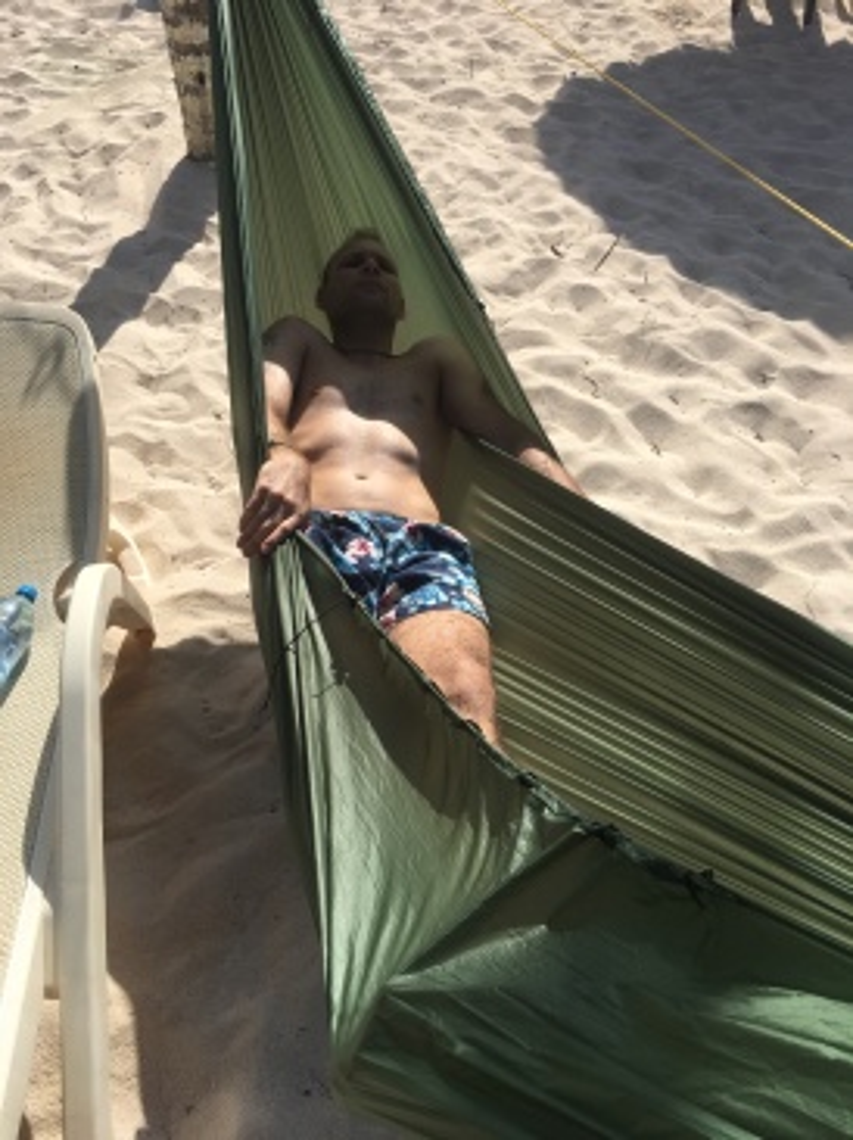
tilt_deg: -42.5
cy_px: 570
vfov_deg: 61.7
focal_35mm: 29
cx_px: 426
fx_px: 954
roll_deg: -0.7
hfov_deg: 48.2
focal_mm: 4.15
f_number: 2.2
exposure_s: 1/1923
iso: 25
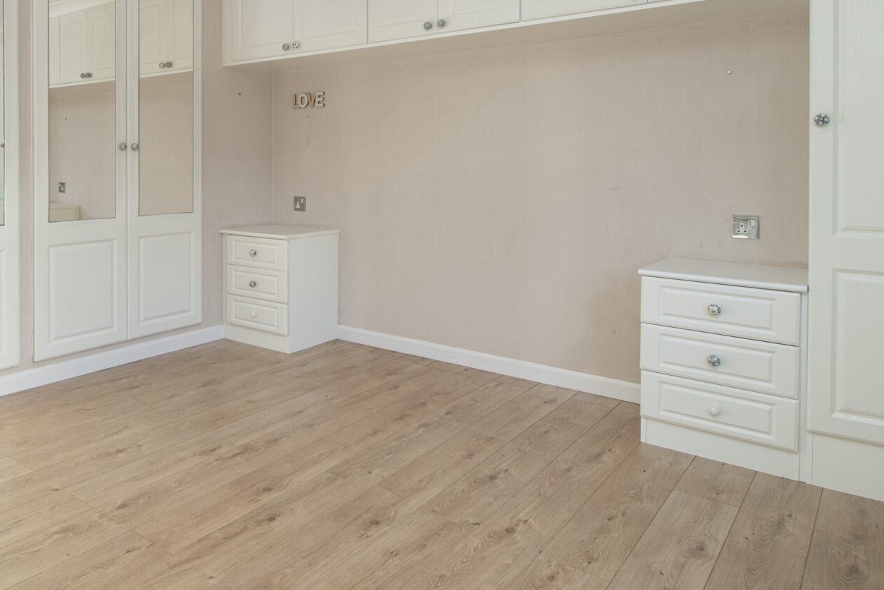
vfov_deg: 48.2
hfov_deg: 68.1
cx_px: 320
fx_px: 638
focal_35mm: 26
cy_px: 168
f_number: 8
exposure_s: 1/10
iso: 250
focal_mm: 11.5
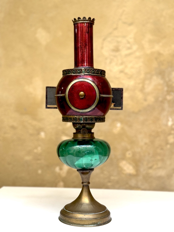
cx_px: 87
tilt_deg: +0.4
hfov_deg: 30.3
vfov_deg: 39.7
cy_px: 116
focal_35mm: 48
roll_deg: +0.2
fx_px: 322
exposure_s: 1/60
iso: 100
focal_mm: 6.76
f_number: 1.78
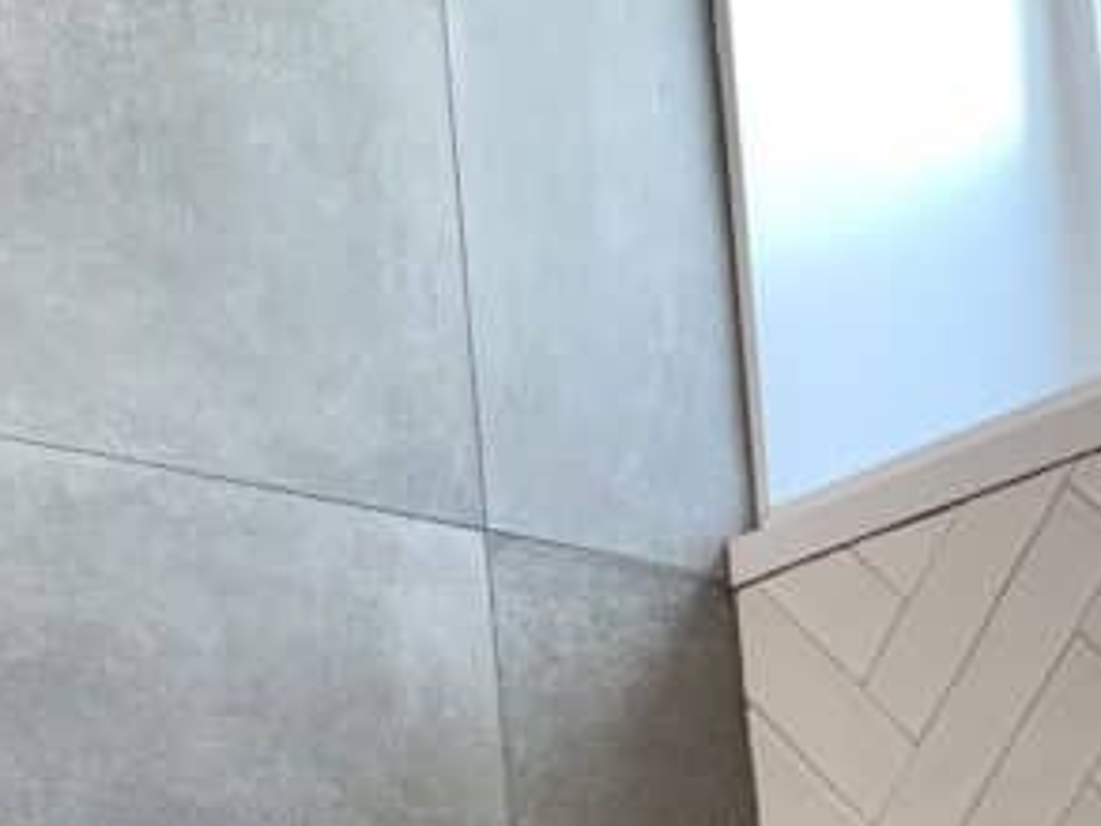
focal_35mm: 95
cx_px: 730
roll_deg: +4.6
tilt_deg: +2.9
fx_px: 3022
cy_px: 1350
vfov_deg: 14.2
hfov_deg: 20.6
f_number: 1.8
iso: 25
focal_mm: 4.25
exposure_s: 1/100
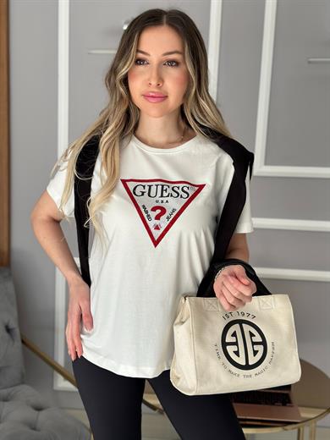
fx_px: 610
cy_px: 220
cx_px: 165
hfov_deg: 30.3
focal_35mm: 48
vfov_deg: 39.7
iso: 80
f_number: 1.78
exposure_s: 1/211
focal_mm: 6.86
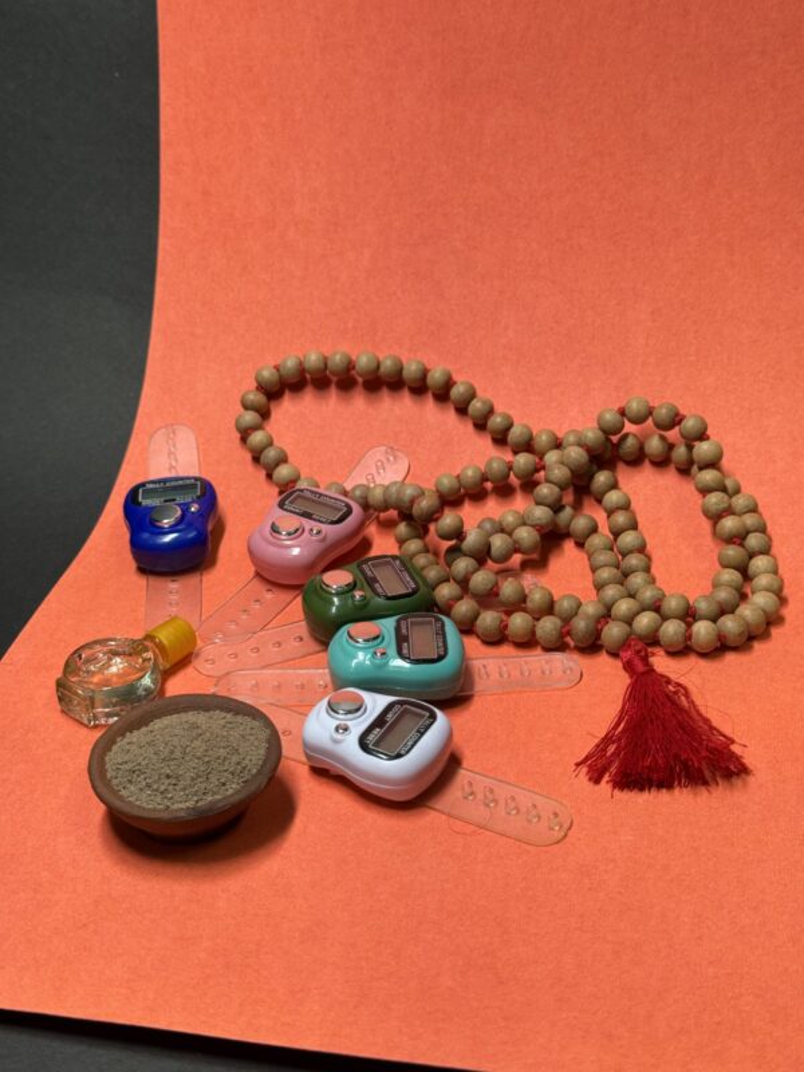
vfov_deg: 39.7
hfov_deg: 30.3
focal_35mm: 48
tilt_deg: -32.7
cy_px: 536
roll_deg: +1.5
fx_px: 1486
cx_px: 402
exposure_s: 1/100
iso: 80
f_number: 1.78
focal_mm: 6.76
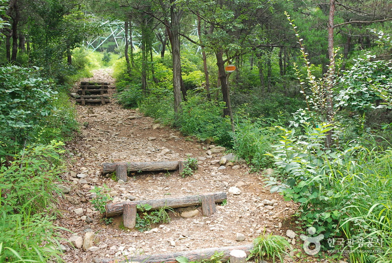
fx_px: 425
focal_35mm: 39
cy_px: 132
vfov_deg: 34.3
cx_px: 196
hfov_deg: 49.5
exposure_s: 1/200
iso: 200
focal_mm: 26
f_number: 3.5
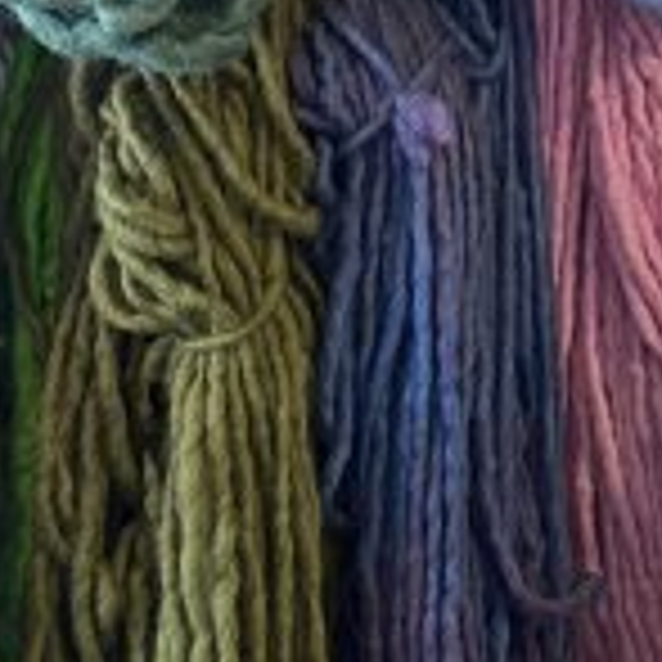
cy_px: -61
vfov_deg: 17.5
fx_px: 2077
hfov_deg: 18.1
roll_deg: -2.4
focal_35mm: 96
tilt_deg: -6.0
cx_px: 257
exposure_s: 1/60
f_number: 1.8
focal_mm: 4.25
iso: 320
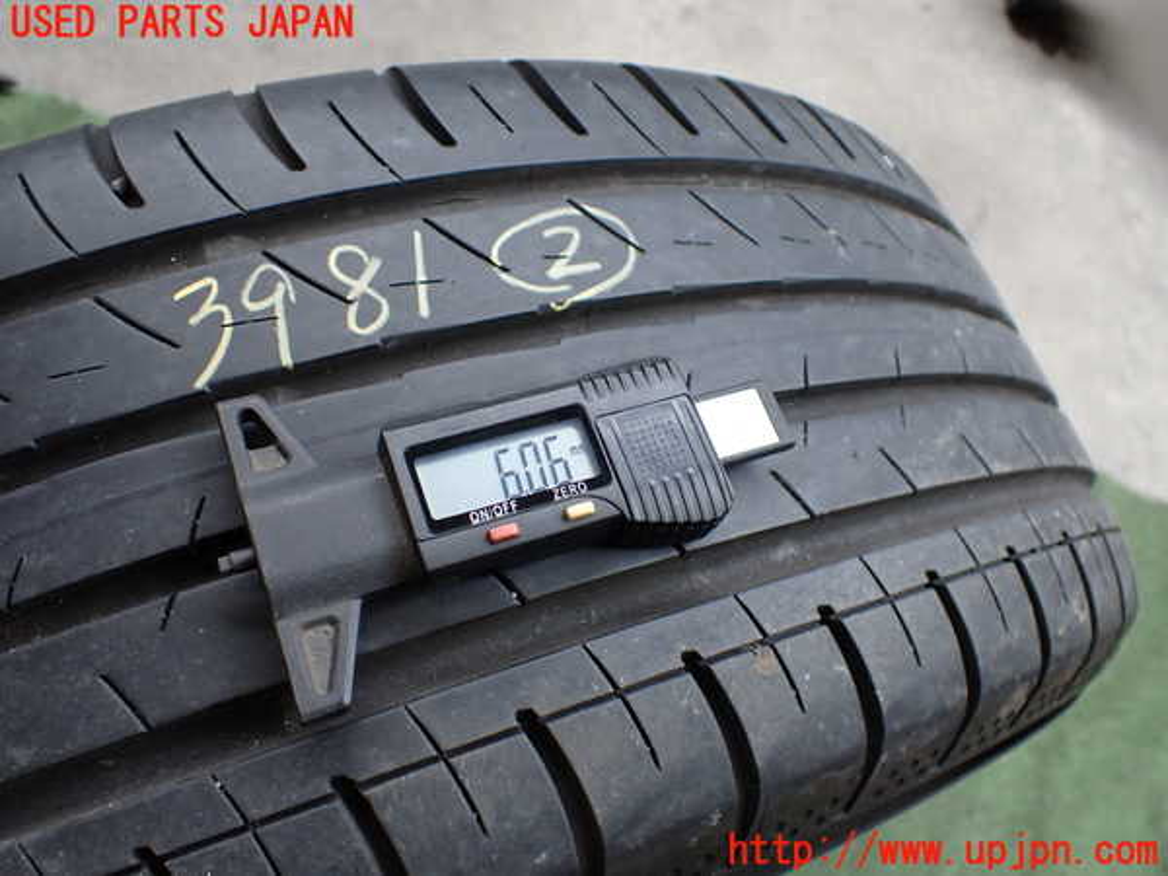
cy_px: 438
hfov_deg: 60.0
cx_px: 584
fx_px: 1012
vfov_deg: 46.8
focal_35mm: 30
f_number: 2.3
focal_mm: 5.4
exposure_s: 1/125
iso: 160
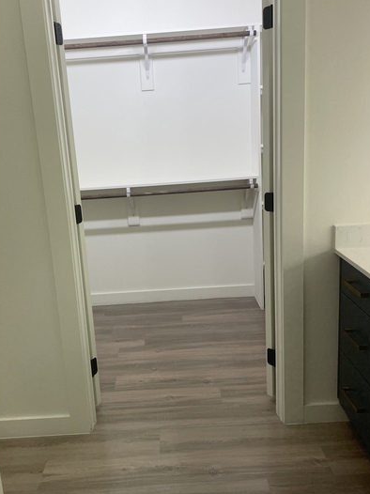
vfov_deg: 55.4
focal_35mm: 33
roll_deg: +4.2
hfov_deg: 42.7
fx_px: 471
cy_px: 238
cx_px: 151
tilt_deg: -13.8
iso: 64
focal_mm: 4.2
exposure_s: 1/120
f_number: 1.6
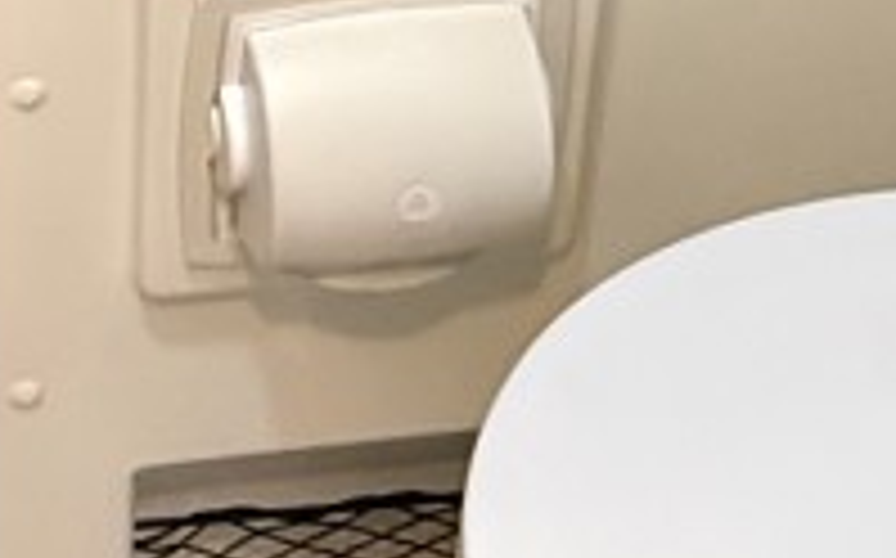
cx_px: -142
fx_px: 2537
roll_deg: +0.9
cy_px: -864
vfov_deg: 10.5
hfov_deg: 19.0
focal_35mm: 104
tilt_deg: -21.6
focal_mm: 2.22
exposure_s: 1/60
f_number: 2.2
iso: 640
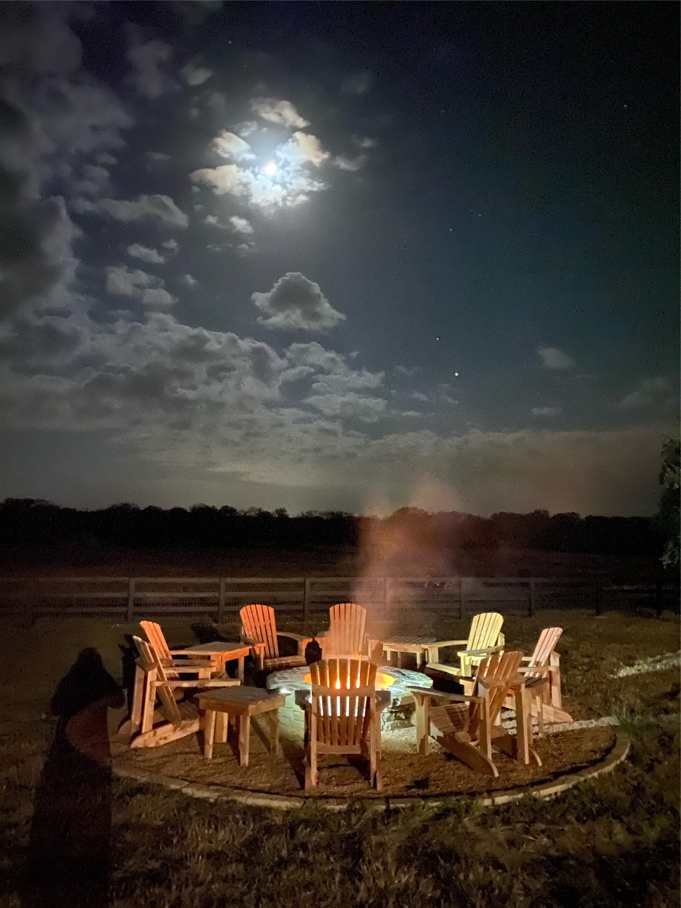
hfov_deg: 53.1
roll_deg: -1.6
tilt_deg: +6.8
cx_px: 340
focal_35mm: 26
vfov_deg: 67.3
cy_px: 454
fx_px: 682
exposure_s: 1/2
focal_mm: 4.25
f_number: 1.8
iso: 5000
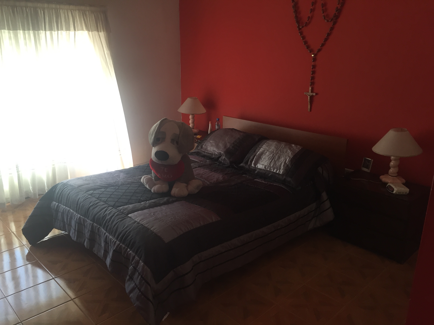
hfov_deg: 61.7
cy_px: 162
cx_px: 217
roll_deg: -0.7
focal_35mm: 29
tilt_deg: -17.0
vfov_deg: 48.2
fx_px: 364
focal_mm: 4.15
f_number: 2.2
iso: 40
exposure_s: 1/33
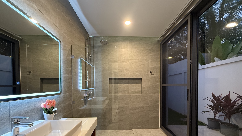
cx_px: 124
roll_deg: -0.2
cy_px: 88
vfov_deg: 65.7
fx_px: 103
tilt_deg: -1.0
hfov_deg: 99.3
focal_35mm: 16
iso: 500
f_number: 2.2
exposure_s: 1/50
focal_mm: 2.22
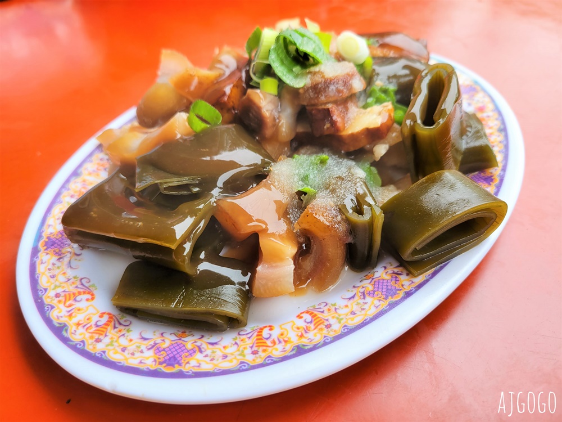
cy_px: 211
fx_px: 422
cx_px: 281
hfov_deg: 67.3
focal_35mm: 26
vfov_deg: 53.1
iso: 40
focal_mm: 5.4
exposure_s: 1/245
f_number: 1.8
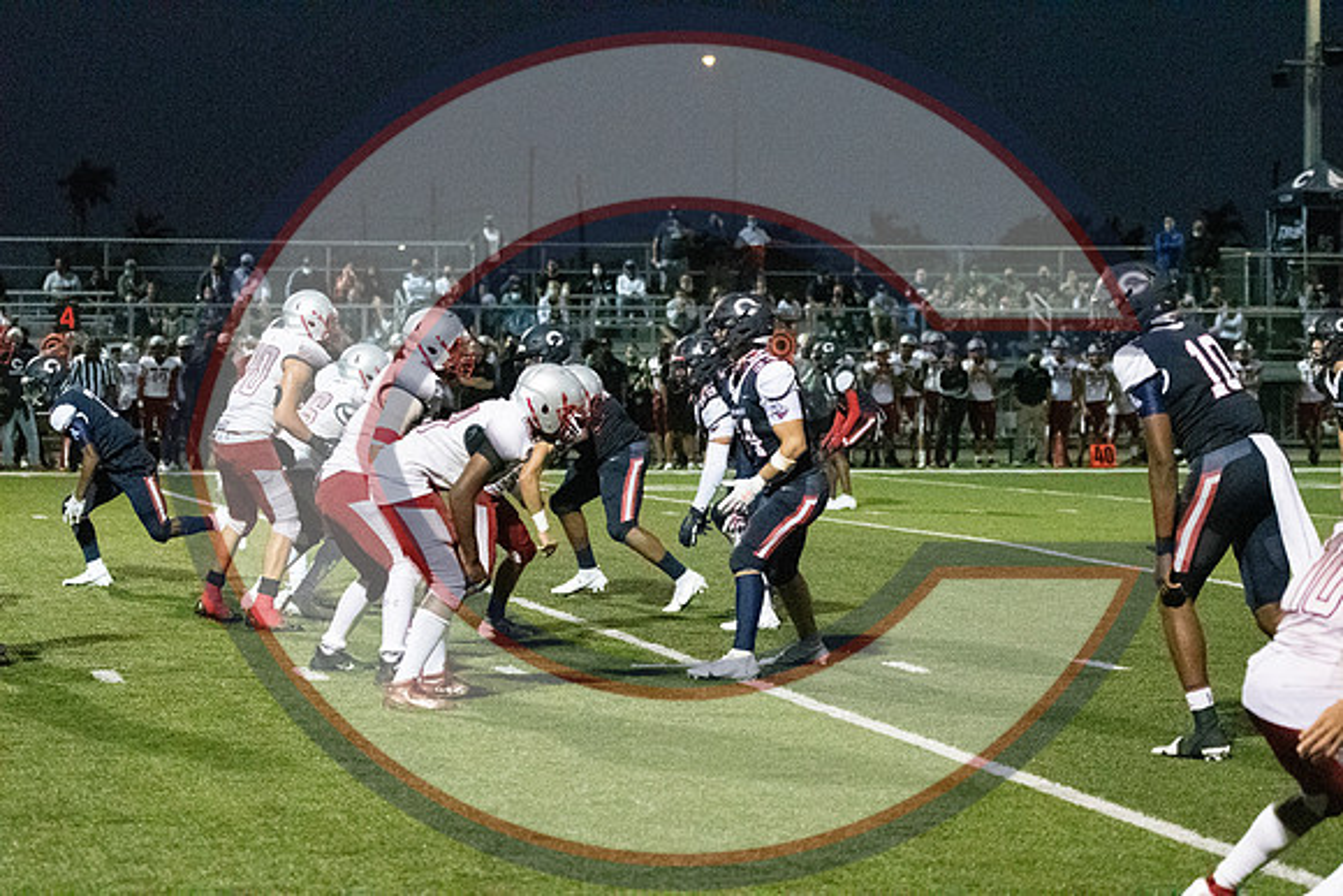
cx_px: 672
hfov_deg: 19.5
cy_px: 448
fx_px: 3918
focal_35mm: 105
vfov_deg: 13.0
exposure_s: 1/3200
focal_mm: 70
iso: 36000
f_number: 2.8
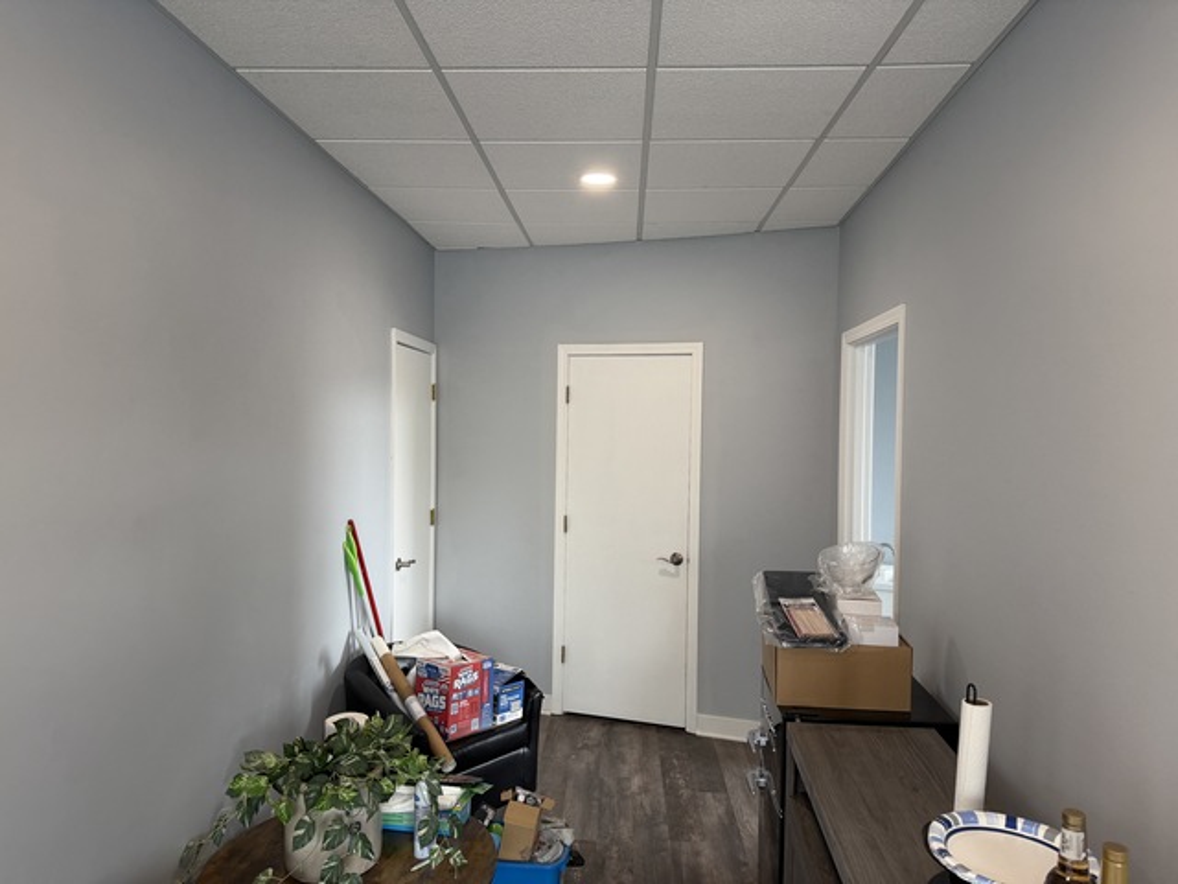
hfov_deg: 71.6
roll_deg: -1.4
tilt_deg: -0.3
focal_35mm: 24
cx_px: 589
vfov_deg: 56.8
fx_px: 817
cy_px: 442
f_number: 1.78
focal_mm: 6.76
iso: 160
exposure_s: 1/120
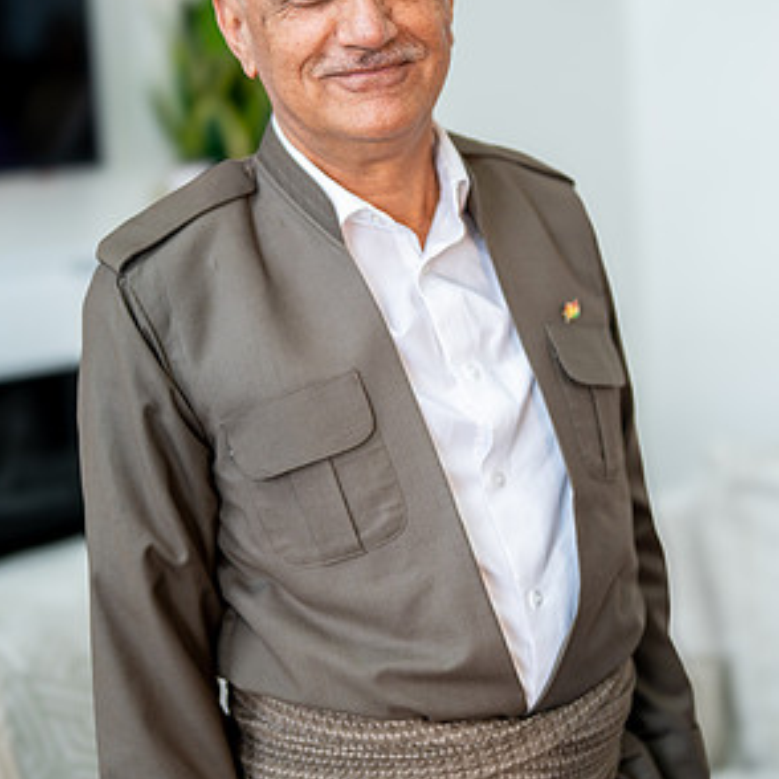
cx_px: 384
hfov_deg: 26.5
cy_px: 342
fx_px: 1655
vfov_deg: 26.5
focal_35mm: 65
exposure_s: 1/250
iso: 500
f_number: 1.4
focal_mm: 50
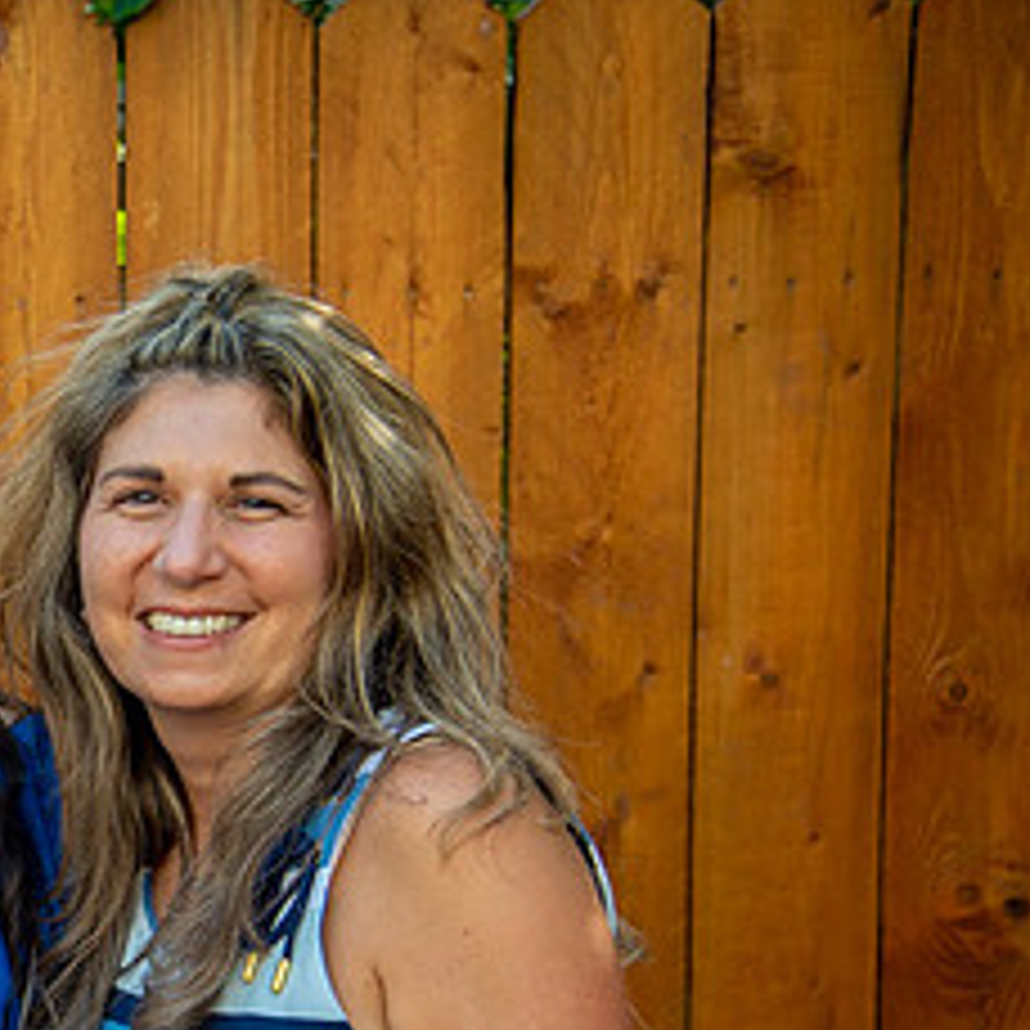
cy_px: 825
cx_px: -211
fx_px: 3333
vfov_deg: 17.4
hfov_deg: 16.8
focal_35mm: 99
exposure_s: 1/320
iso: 125
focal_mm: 46
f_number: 4
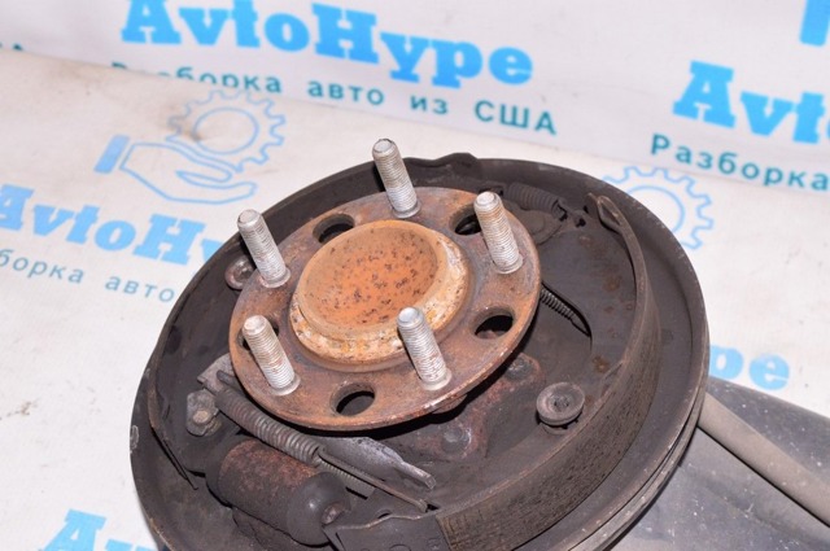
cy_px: 276
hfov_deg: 28.1
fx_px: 1658
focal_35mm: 72
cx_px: 415
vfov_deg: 18.9
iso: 1600
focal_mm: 48
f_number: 8
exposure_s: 1/125
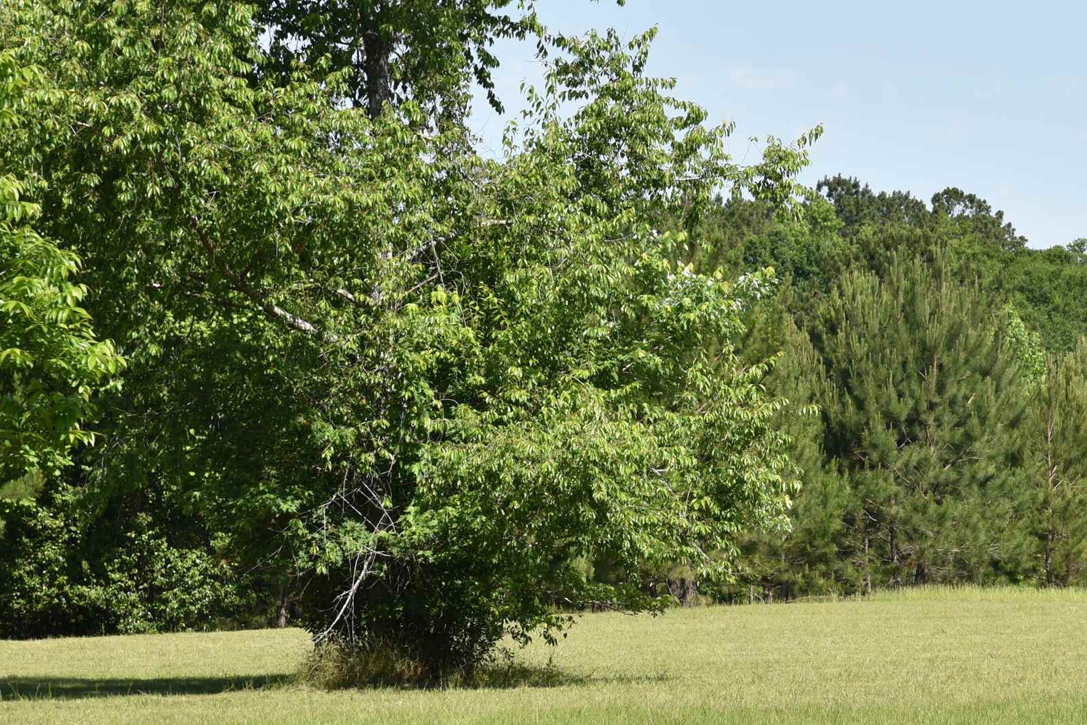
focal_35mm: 229
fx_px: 6915
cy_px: 455
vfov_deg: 6.0
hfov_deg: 9.0
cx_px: 984
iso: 200
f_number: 9
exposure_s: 1/320
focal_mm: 120
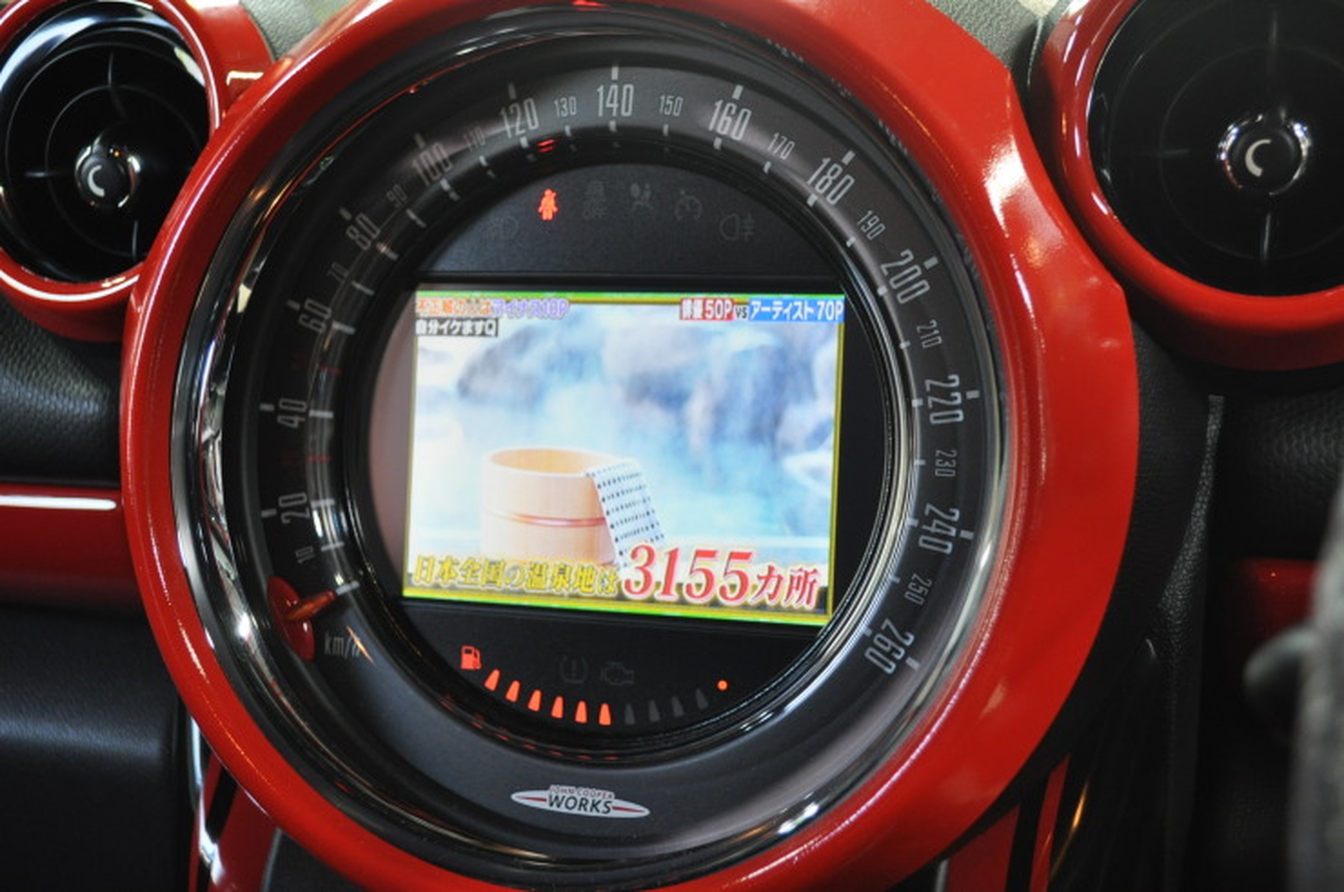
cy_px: 446
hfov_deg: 41.2
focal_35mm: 48
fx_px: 1789
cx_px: 672
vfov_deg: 28.0
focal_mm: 32
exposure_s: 1/30
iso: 900
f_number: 4.8
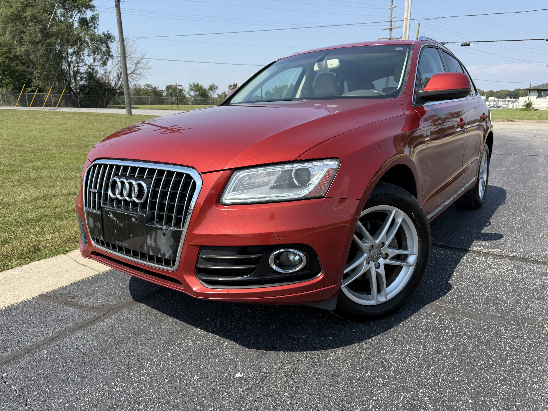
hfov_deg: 71.6
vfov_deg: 56.8
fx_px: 380
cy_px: 206
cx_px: 274
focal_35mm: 24
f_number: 1.78
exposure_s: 1/2525
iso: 80
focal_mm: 6.76
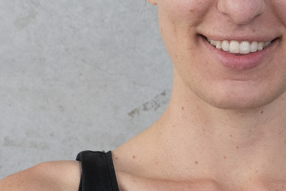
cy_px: 47
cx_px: 216
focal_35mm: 207
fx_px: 1645
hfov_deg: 9.9
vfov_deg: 6.6
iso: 3200
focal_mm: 66
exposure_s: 1/100
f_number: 11
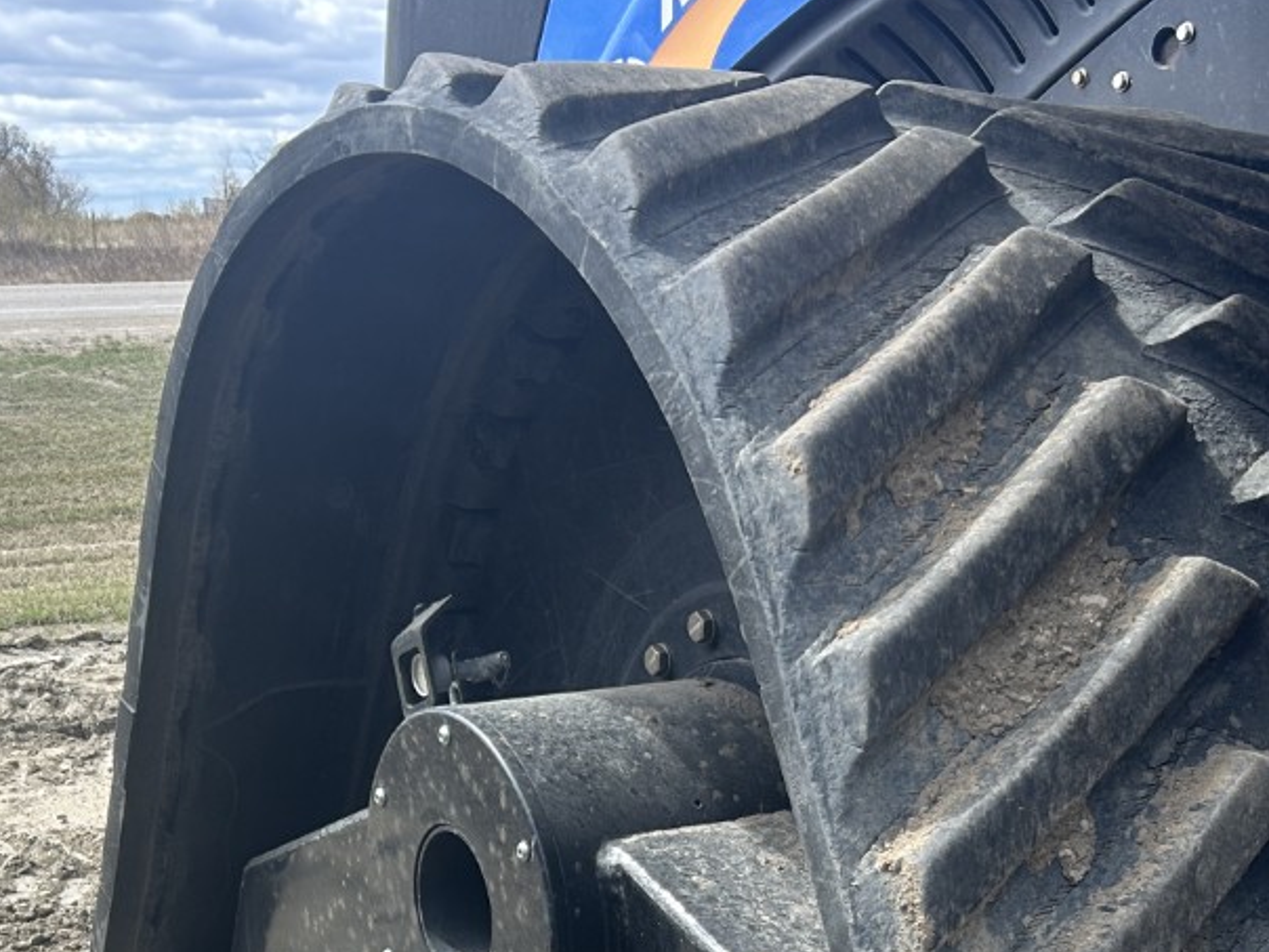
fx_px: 2273
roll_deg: +0.5
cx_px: 700
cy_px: 1038
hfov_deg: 31.2
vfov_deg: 22.4
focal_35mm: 62
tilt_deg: -19.7
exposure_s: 1/1395
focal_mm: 5.7
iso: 50
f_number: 1.5
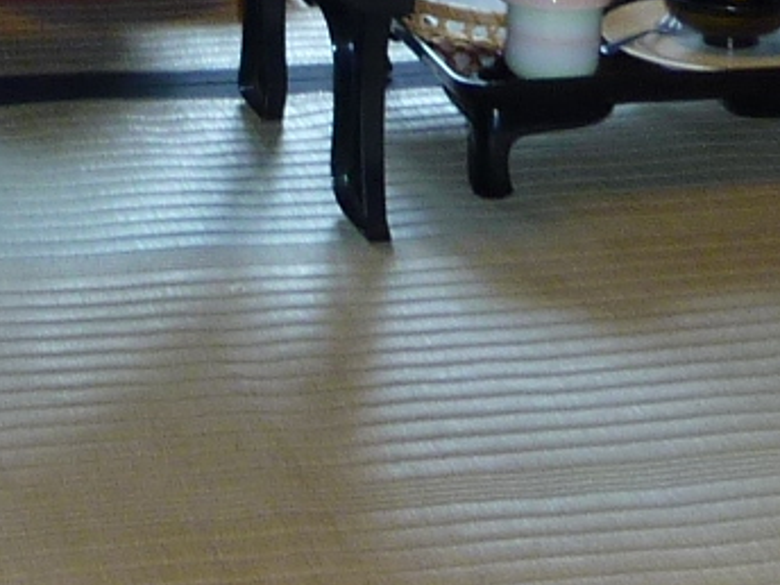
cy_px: -887
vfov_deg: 8.9
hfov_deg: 13.1
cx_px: 57
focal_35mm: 149
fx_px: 3357
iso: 100
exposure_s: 1/30
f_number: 3.3
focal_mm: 4.1
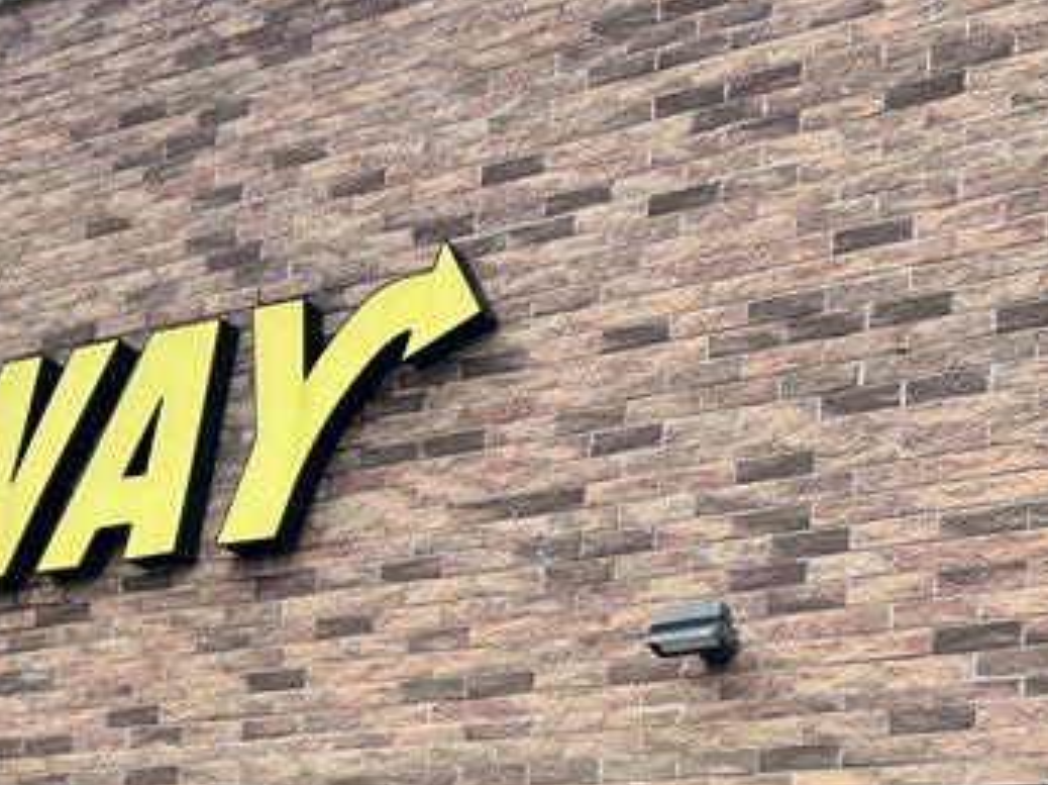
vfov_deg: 18.3
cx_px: 360
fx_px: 2330
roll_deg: -5.7
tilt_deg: +9.4
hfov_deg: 25.2
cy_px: 894
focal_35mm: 77
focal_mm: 5.7
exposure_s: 1/200
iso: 40
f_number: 1.5
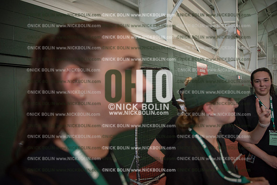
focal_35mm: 24
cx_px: 138
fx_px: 185
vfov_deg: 53.2
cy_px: 92
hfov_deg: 73.7
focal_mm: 24
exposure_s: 1/320
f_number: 2.8
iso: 640
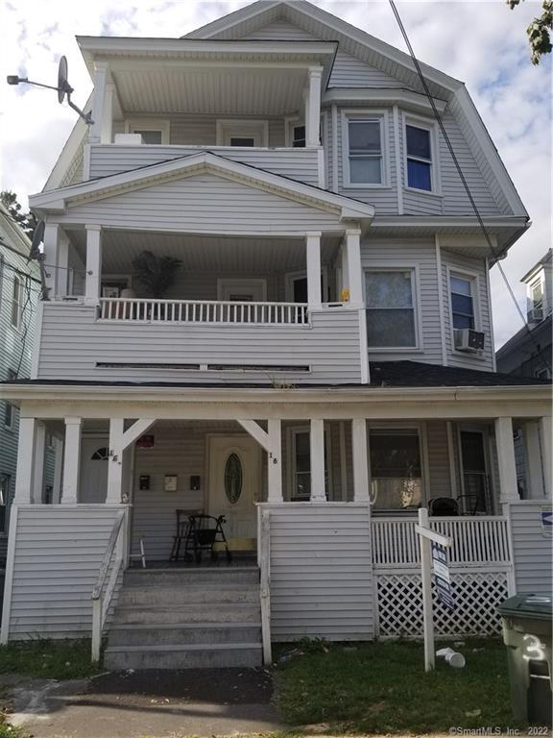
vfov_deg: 67.3
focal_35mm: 26
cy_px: 369
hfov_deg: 53.1
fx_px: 554
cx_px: 276
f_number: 1.7
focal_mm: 4.3
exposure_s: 1/1855
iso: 50
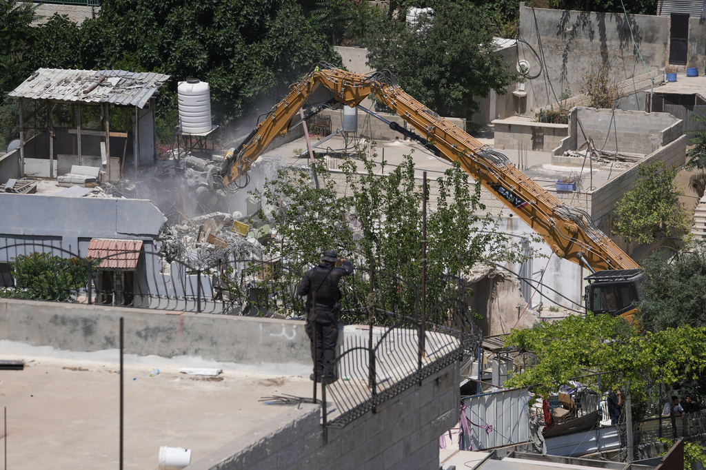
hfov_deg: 12.0
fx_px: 3352
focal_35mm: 171
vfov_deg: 8.0
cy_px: 235
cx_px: 353
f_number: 4
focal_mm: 171
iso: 160
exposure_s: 1/2500
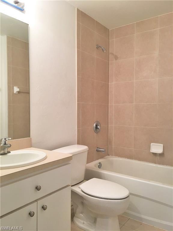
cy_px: 116
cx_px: 86
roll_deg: +0.1
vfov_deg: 61.7
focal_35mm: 29
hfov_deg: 48.2
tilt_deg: -1.8
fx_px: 193
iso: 80
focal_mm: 4.15
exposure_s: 1/30
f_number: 2.2
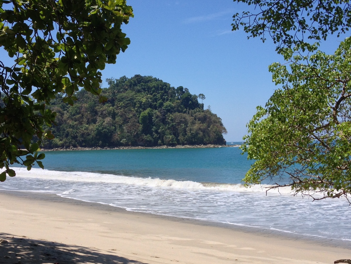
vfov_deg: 28.0
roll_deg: +1.8
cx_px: 185
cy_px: 151
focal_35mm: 52
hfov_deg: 36.8
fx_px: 527
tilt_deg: -4.1
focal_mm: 4.28
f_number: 2.4
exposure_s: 1/1623
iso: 50
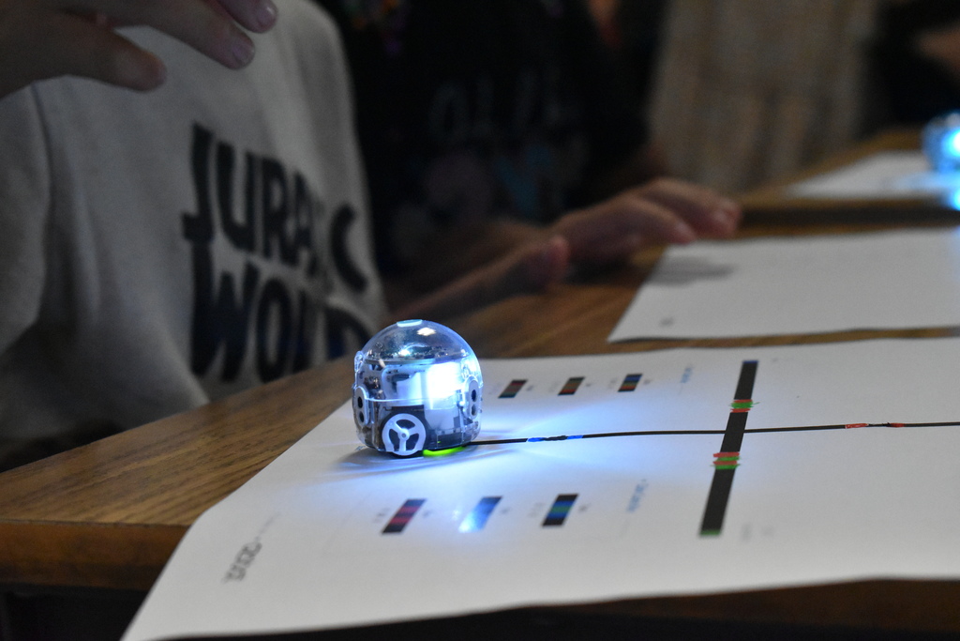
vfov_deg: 16.6
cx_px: 480
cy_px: 320
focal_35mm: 82
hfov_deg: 24.6
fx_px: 2200
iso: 6400
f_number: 8
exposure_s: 1/250
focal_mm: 55
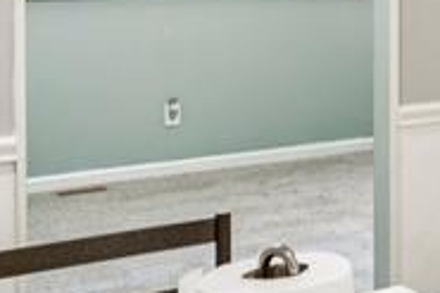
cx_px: 678
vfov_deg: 15.0
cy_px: -62
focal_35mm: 87
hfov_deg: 19.9
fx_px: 1068
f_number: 13
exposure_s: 1/3.33
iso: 320
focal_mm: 15.8
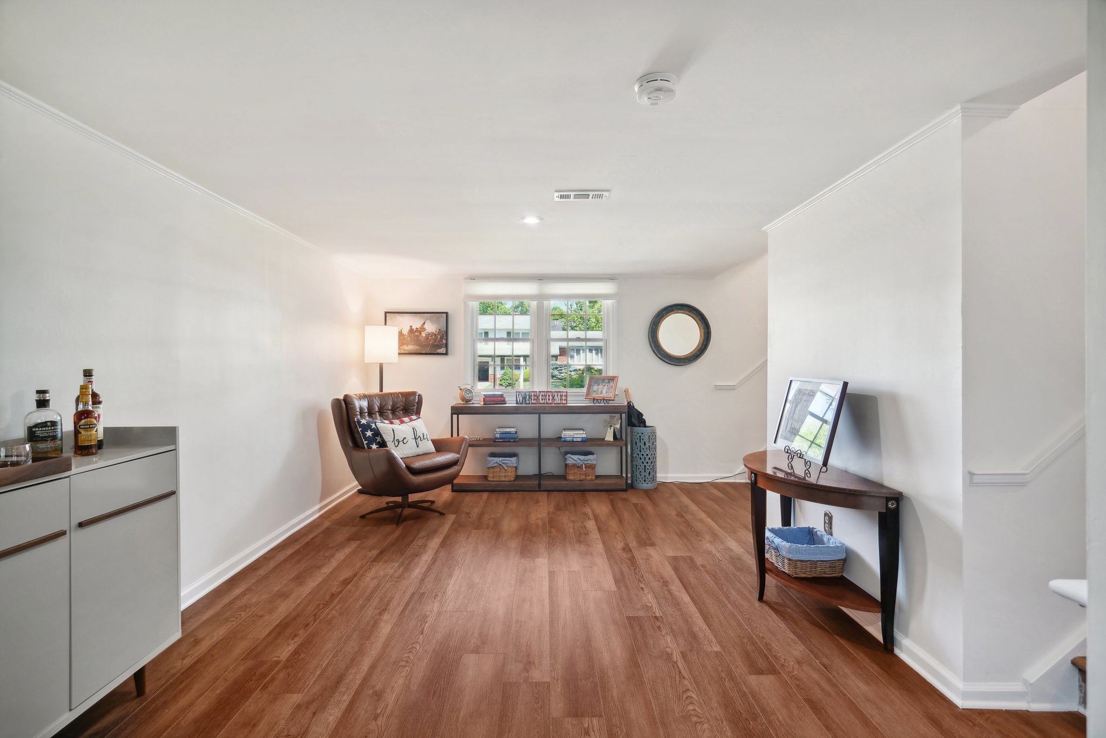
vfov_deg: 73.8
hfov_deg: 96.7
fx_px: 492
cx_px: 553
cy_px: 369
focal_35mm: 16
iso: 400
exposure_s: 1/10
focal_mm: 16
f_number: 5.6
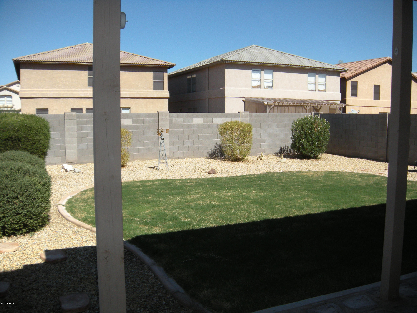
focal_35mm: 35
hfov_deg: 52.6
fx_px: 422
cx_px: 208
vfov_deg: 40.7
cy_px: 156
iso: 89
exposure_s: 1/1056
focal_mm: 5.9
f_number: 3.8
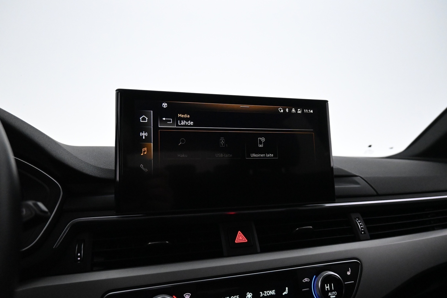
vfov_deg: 53.1
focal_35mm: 24
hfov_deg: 73.7
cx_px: 224
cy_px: 149
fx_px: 298
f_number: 3.5
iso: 6400
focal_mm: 16
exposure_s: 1/320
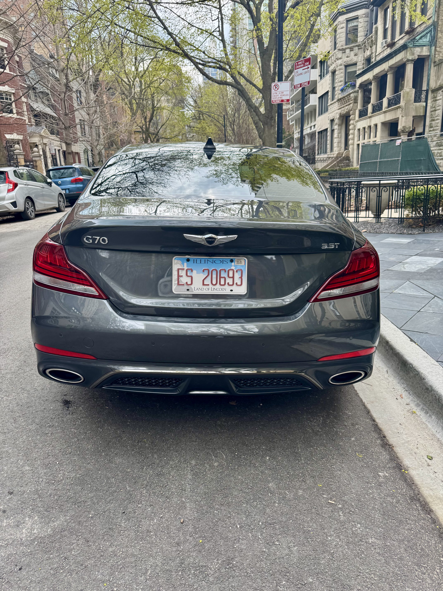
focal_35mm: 24
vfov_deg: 71.6
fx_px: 410
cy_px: 296
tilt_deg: -16.8
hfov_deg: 56.8
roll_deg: +2.3
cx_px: 222
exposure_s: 1/481
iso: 80
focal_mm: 6.76
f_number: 1.78
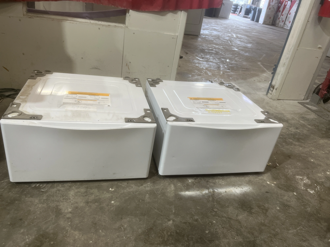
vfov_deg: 53.1
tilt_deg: -27.2
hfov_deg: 67.3
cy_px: 124
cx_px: 165
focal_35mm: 26
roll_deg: -6.7
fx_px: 248
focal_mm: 5.1
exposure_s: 1/120
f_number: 1.6
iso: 125
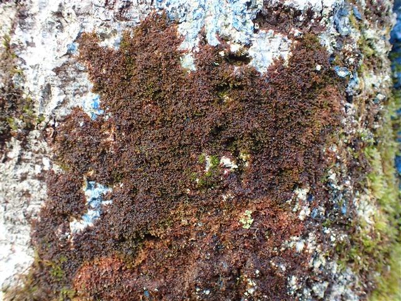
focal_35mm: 30
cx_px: 200
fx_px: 348
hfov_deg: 60.0
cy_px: 150
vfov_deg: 46.8
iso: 320
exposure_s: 1/125
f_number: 2.3
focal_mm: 5.5
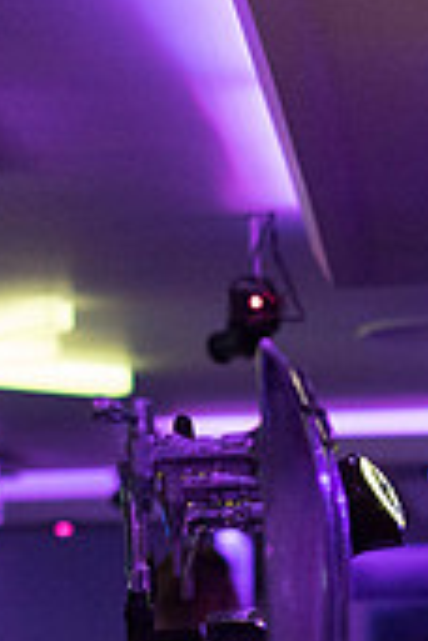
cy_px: 617
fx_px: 3335
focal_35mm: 187
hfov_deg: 7.3
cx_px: 372
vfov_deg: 10.9
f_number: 2
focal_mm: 55
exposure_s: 1/160
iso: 5000
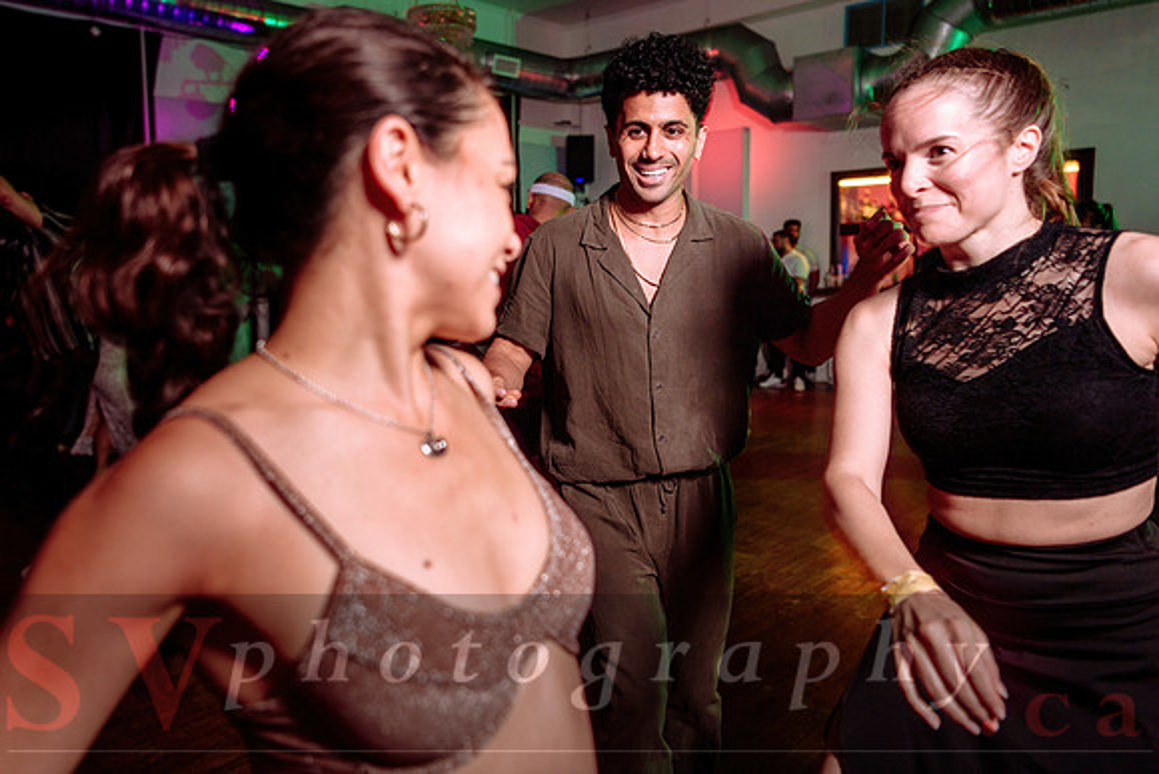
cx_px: 517
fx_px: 857
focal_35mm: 27
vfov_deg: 48.5
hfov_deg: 68.0
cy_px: 345
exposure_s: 1/30
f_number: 2.8
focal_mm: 24
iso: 800
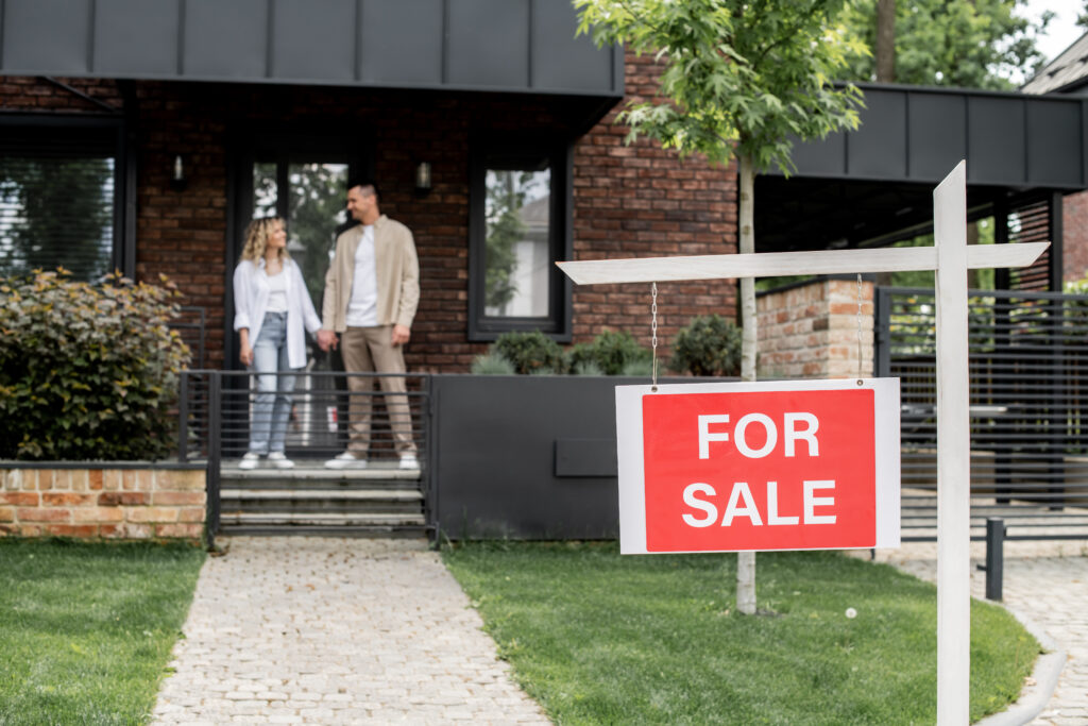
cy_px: 363
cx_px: 544
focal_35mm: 50
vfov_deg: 27.0
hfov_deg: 39.6
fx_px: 1511
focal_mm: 50
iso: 125
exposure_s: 1/160
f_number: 5
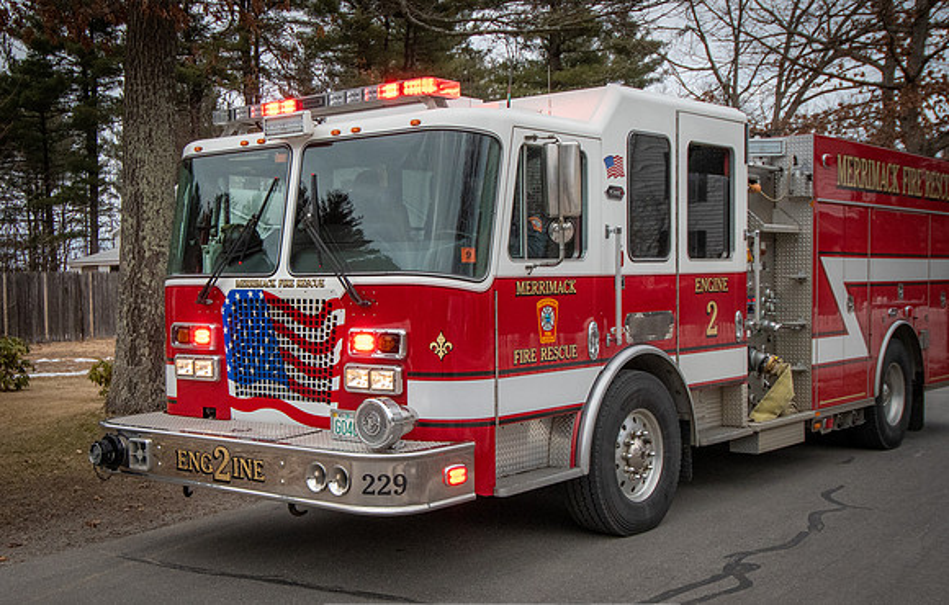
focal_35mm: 46
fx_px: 1187
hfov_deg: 43.3
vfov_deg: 28.6
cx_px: 372
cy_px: 335
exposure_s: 1/2500
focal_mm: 24
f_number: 5.6
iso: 2000
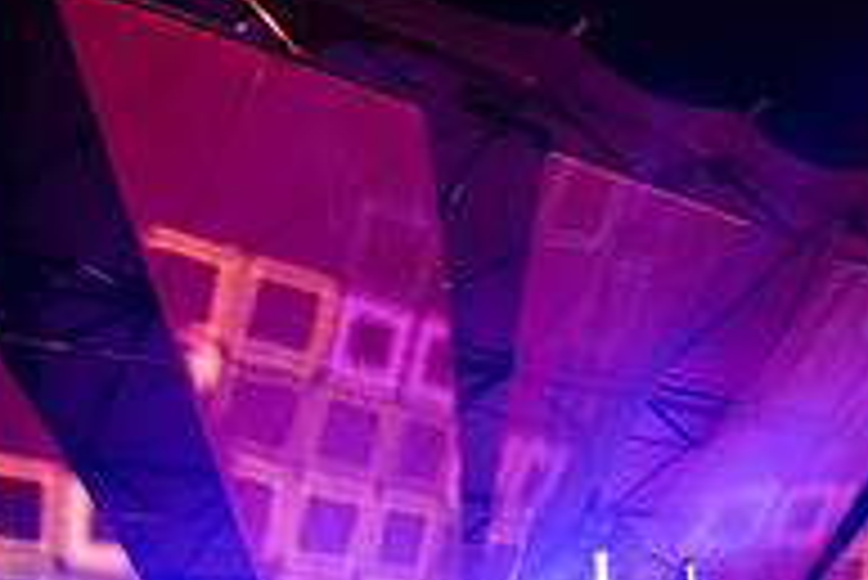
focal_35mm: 42
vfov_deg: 29.2
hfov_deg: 40.4
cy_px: 623
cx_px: 877
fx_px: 1013
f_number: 3.5
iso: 2000
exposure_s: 1/60
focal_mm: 14
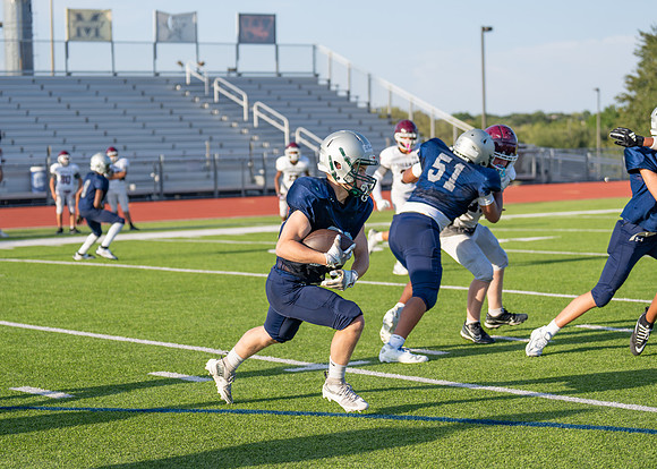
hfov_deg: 21.9
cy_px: 281
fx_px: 1700
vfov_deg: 15.7
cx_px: 328
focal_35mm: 91
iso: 320
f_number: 2.8
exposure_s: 1/3200
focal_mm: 70
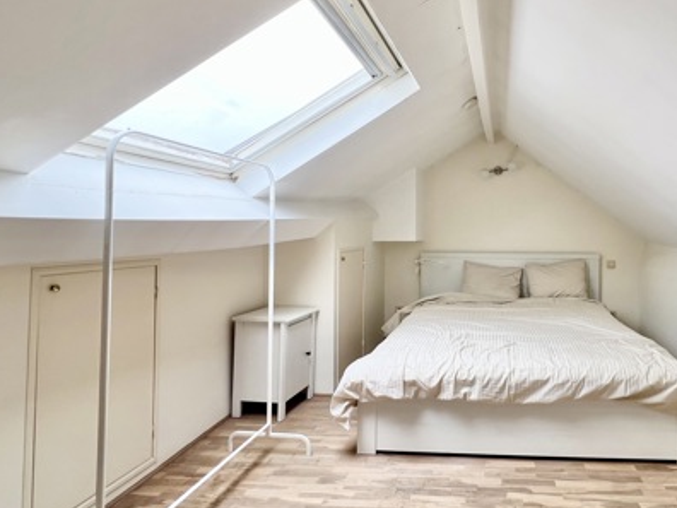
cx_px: 472
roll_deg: +0.5
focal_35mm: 21
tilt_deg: +2.6
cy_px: 216
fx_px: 411
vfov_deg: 63.1
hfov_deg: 75.5
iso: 32
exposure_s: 1/104
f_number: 1.8
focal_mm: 1.57
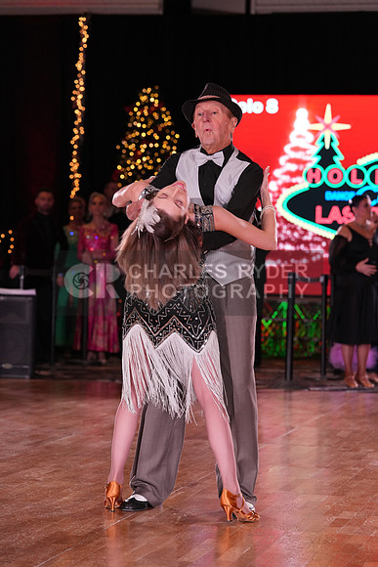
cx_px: 189
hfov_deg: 11.7
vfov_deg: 17.5
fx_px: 1842
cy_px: 284
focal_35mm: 117
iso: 2000
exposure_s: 1/200
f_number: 5
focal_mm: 117
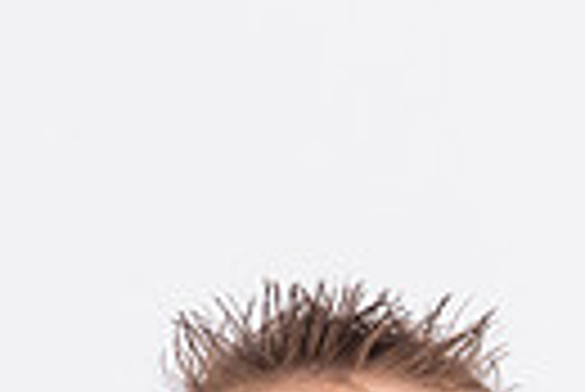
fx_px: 16284
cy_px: 790
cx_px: 693
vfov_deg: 1.4
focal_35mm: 1001
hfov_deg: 2.1
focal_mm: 185
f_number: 11
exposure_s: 1/160
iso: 250
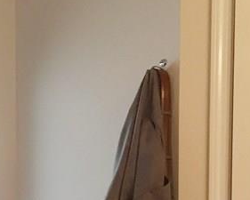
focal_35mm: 103
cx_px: 33
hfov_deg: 18.4
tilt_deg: -3.6
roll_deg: -0.8
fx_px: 762
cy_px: 288
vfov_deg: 14.1
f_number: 2.2
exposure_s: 1/30
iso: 32
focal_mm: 4.15
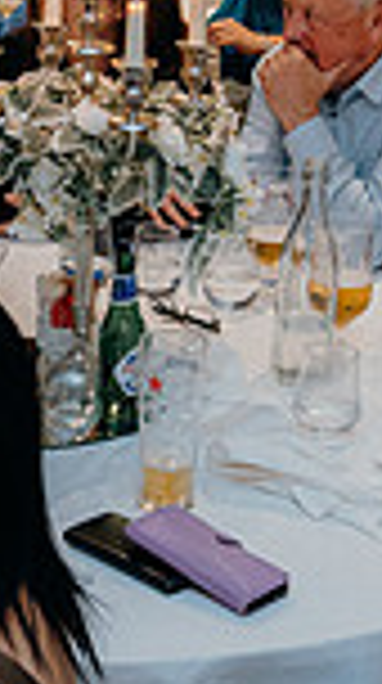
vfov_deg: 22.2
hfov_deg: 12.5
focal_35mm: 96
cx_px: 76
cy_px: 430
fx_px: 1736
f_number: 3.5
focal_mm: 24
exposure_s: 1/160
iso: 2500
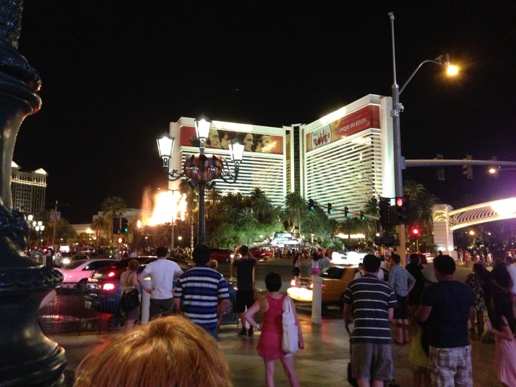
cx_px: 258
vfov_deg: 42.9
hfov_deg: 55.4
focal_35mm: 33
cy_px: 194
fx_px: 492
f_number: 2.4
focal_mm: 4.13
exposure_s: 1/15
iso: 640
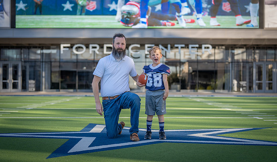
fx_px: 588
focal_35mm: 79
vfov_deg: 15.6
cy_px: 91
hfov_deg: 26.5
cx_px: 137
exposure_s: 1/500
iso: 100
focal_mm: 74
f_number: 2.8
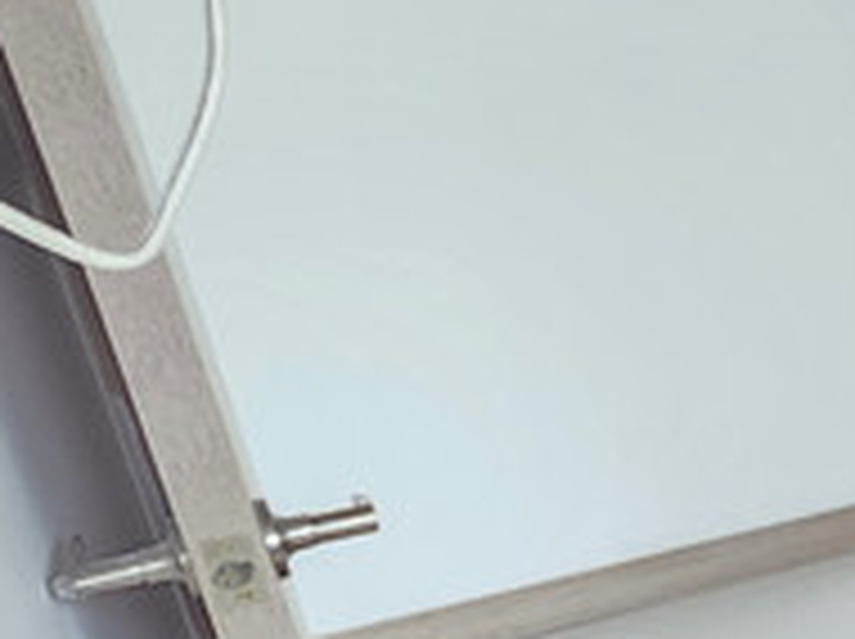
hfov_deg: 12.4
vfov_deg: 19.9
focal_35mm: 74
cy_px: 306
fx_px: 1825
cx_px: 2408
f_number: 1.9
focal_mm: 2.2
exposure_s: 1/120
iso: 125
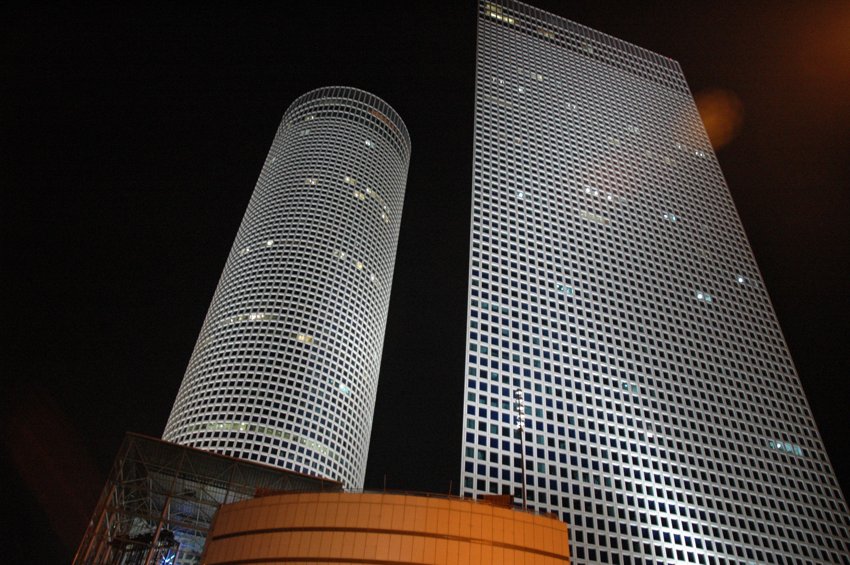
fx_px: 637
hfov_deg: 67.4
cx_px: 425
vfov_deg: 47.8
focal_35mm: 27
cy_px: 282
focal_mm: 18
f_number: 3.5
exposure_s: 1/13
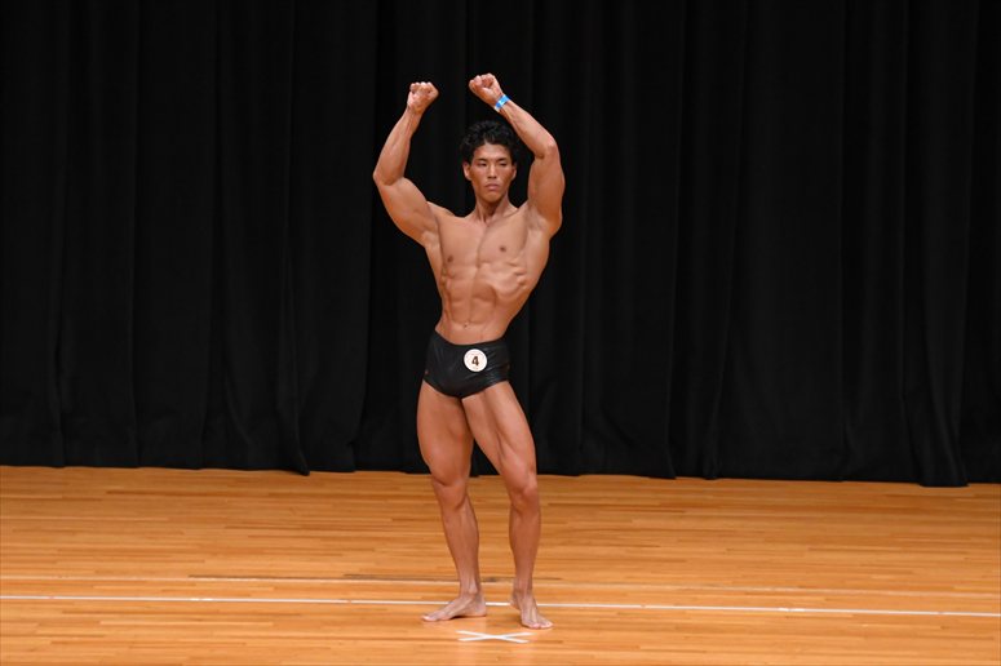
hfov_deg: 8.1
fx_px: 7087
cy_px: 333
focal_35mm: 255
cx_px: 500
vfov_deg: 5.4
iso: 3200
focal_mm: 170
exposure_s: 1/400
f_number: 5.6
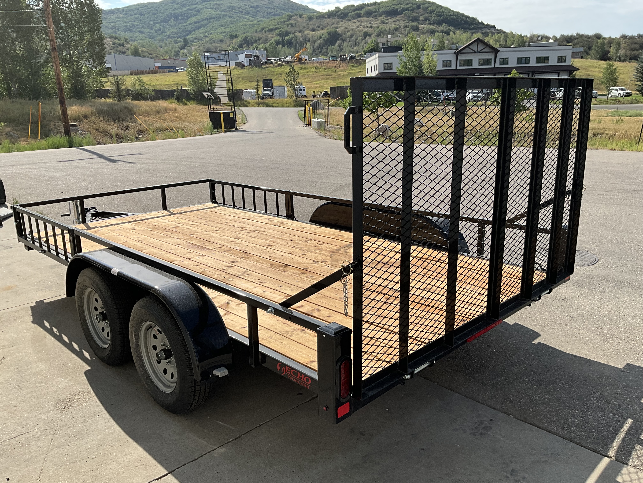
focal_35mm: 29
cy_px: 242
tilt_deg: -15.5
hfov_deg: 61.7
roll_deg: +1.3
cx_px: 322
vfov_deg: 48.2
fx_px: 539
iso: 25
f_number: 1.8
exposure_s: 1/2320
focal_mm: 3
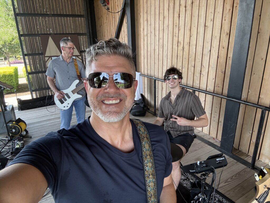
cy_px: 102
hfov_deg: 73.9
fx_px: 179
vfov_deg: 58.9
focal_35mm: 23
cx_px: 135
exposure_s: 1/122
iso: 64
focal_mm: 2.69
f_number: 1.9
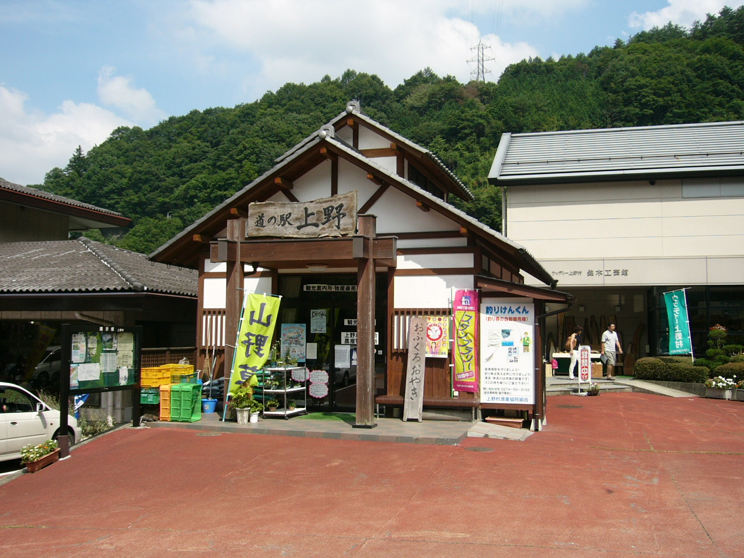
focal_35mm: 35
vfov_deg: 40.7
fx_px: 752
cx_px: 372
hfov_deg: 52.6
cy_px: 279
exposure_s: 1/125
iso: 50
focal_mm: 5.8
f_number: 8
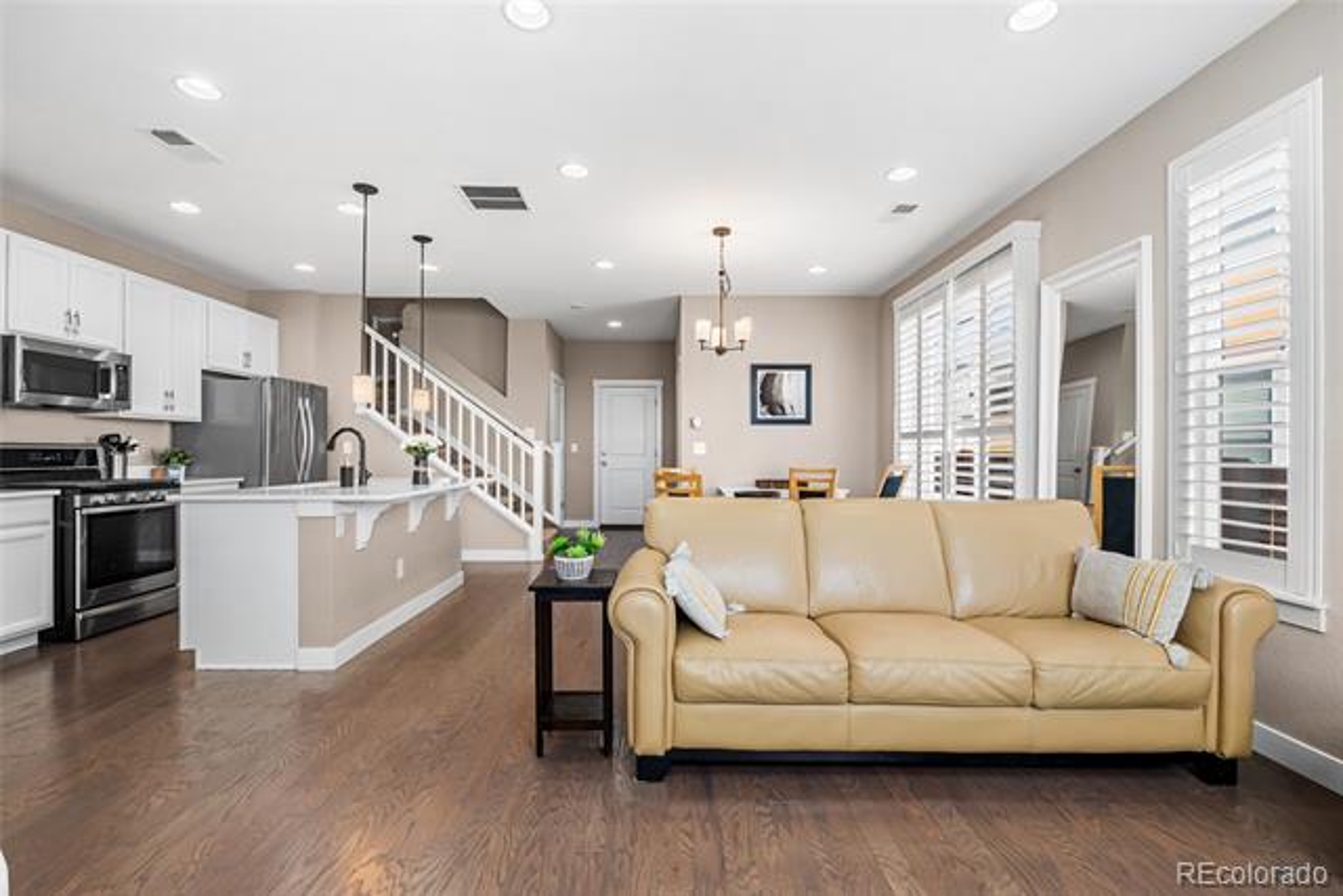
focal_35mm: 16
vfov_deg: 73.8
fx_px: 597
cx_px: 672
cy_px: 448
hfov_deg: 96.7
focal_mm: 16
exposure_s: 1/2.5
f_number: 8
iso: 200
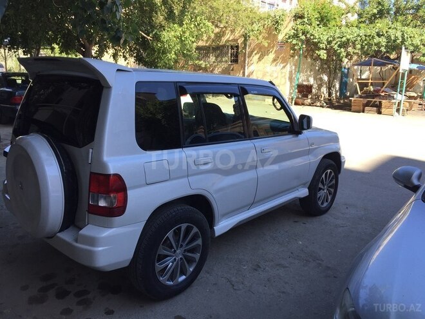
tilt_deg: -12.8
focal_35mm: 29
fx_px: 356
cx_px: 212
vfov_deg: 48.2
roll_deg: -3.0
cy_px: 160
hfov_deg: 61.7
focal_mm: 4.15
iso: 32
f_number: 2.2
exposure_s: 1/421
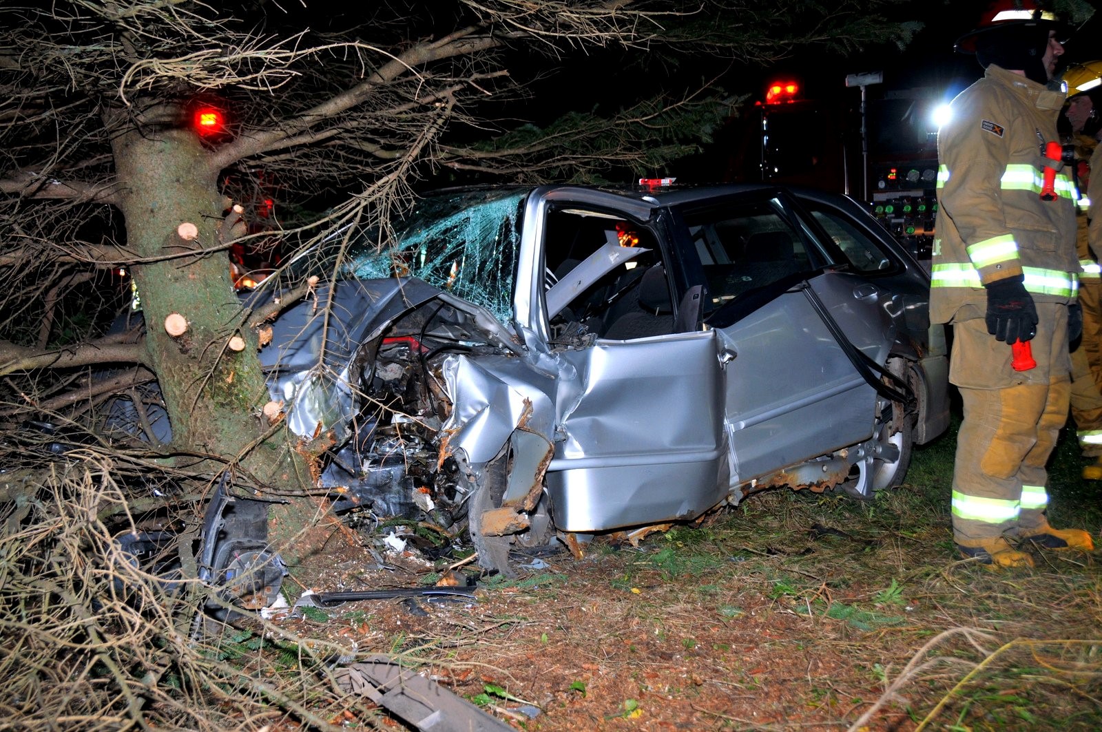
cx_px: 551
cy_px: 366
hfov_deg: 49.6
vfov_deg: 34.1
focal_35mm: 39
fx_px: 1192
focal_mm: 26
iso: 200
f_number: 5
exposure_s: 1/60
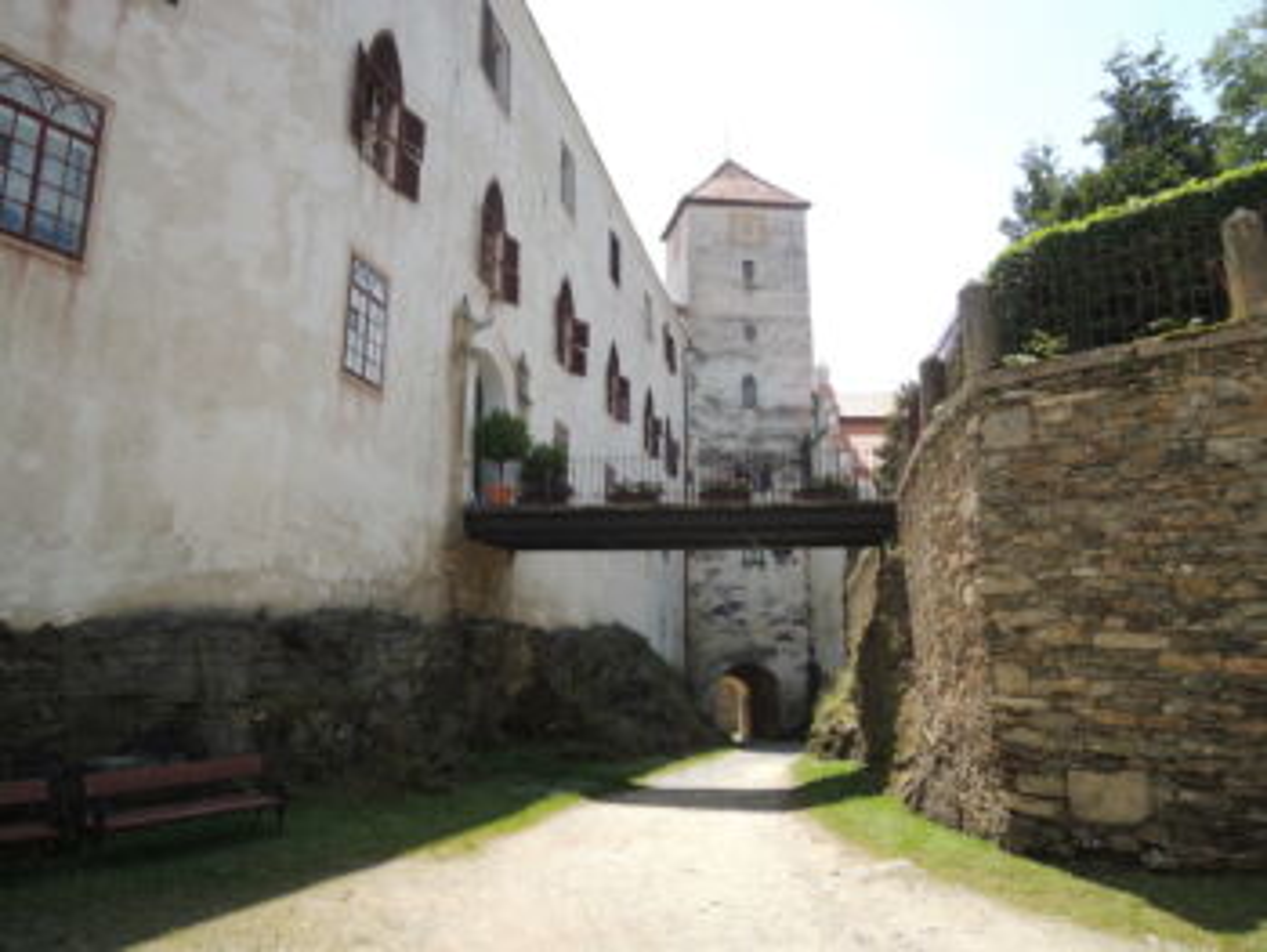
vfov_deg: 56.9
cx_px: 634
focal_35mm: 24
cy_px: 476
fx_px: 879
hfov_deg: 71.6
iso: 100
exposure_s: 1/1000
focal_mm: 4.3
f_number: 2.8
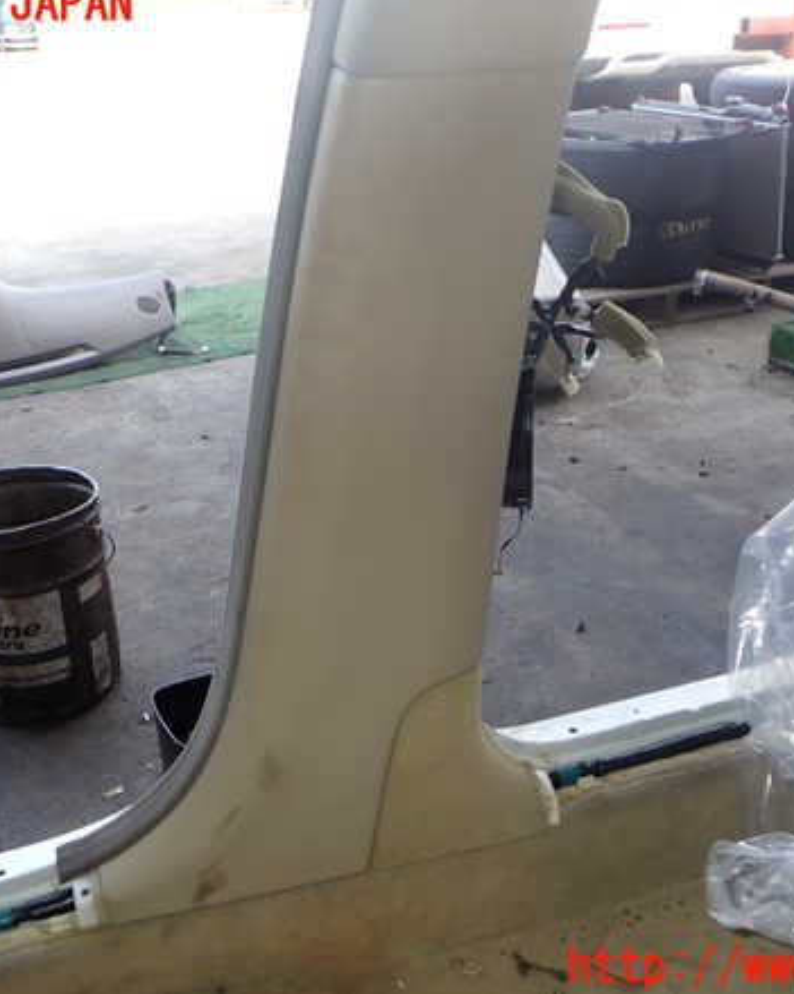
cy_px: 487
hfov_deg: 37.3
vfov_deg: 45.8
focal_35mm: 40
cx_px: 400
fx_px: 1175
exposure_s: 1/100
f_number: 3.2
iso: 100
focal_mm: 5.4
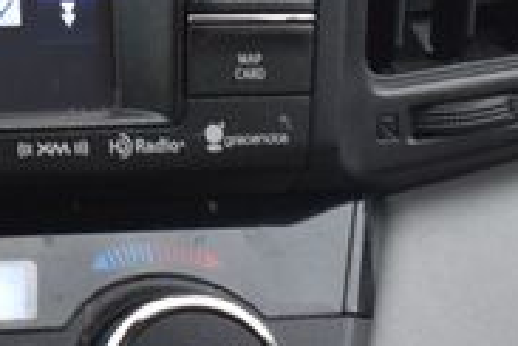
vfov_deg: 9.2
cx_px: -235
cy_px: -111
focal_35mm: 147
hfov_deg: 13.3
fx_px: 2115
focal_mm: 28
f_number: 6.3
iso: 400
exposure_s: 1/20
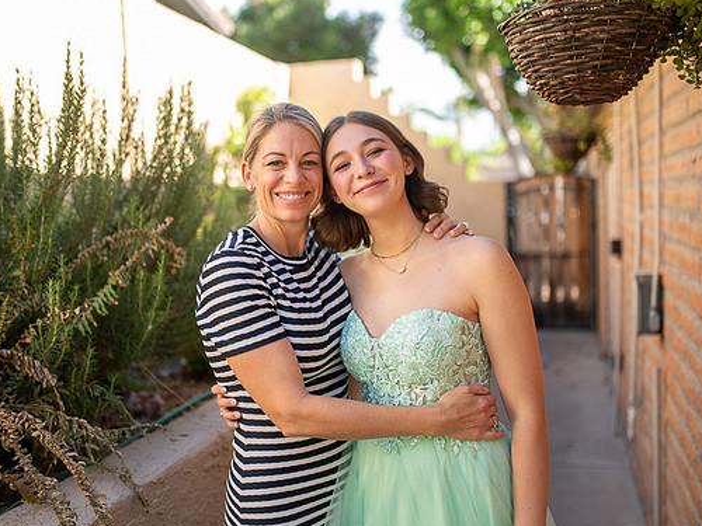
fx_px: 791
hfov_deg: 47.8
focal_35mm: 39
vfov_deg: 36.8
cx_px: 334
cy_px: 264
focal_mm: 35
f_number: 1.4
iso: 400
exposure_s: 1/2500
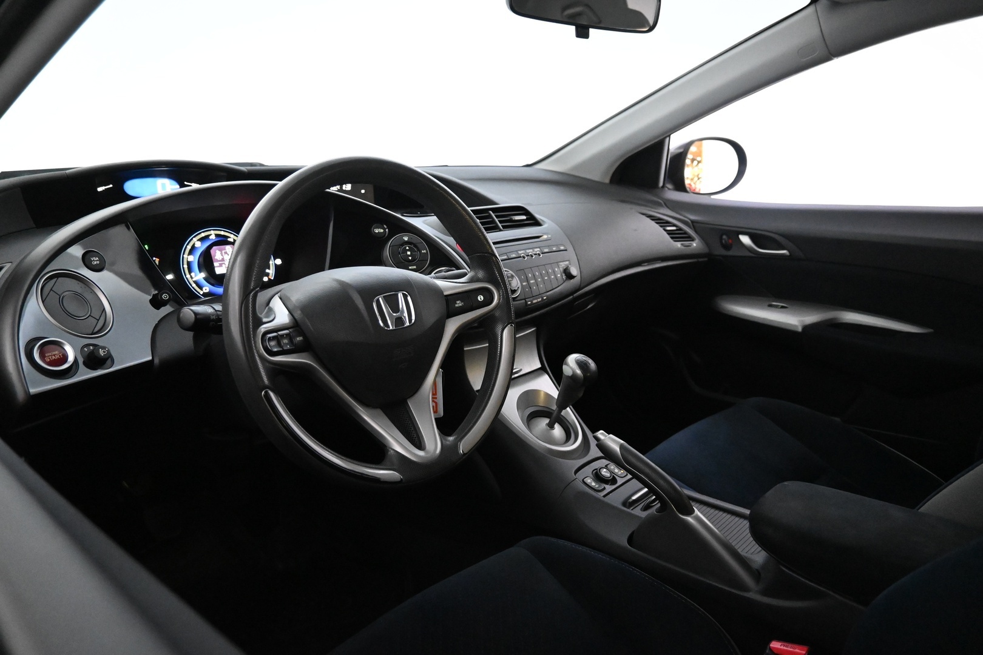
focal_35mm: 24
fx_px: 655
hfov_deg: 73.7
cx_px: 492
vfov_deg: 53.1
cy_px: 328
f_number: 3.5
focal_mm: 16
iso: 6400
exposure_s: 1/50
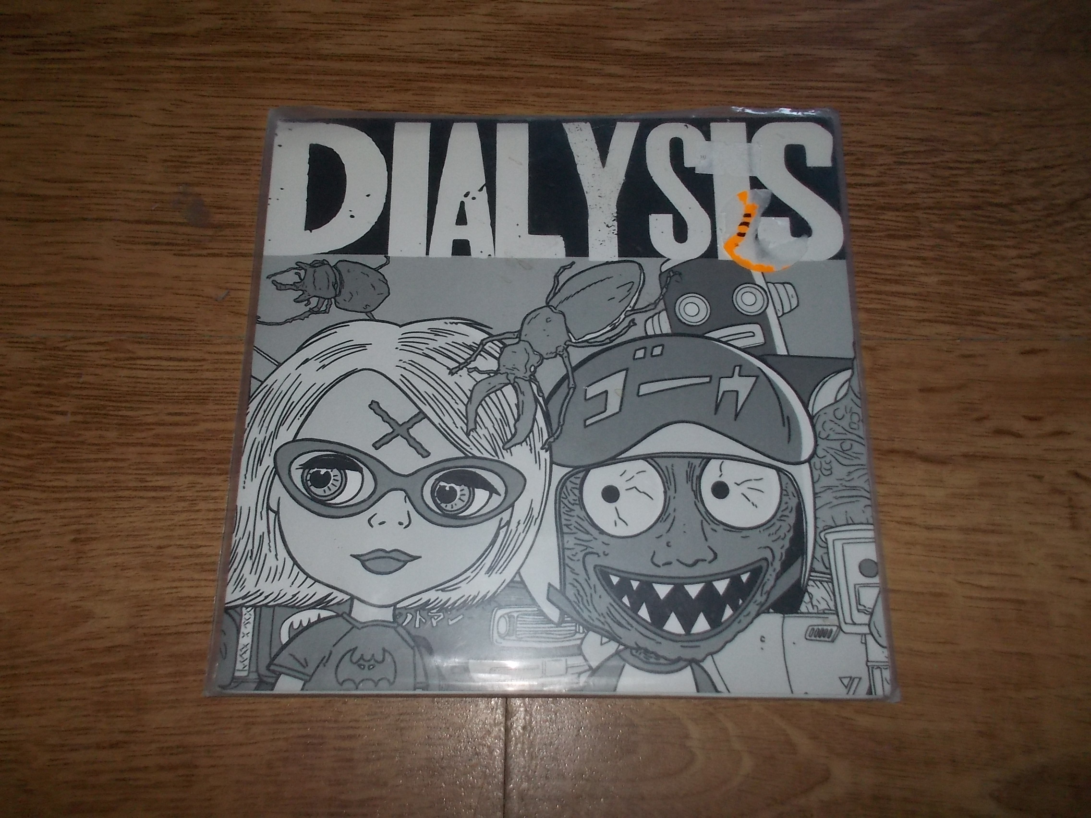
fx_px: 914
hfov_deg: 61.7
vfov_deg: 48.2
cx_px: 546
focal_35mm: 29
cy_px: 409
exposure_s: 1/30
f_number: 3.3
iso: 200
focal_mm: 4.1
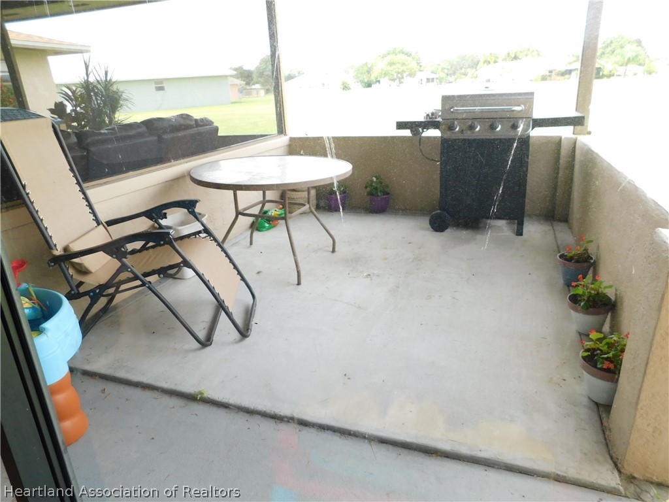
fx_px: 464
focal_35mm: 24
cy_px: 251
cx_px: 334
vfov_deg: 56.8
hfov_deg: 71.6
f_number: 3
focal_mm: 4.1
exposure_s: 1/125
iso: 125
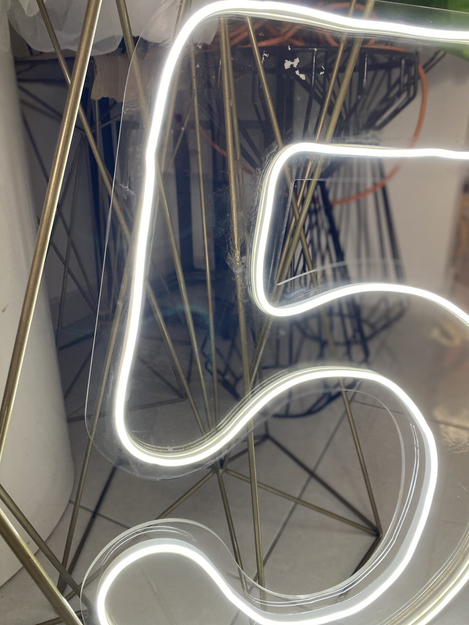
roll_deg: -0.6
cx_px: 234
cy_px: 312
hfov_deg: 53.1
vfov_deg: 67.3
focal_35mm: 26
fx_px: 470
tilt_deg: -21.2
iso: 125
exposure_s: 1/120
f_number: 1.8
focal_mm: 4.25
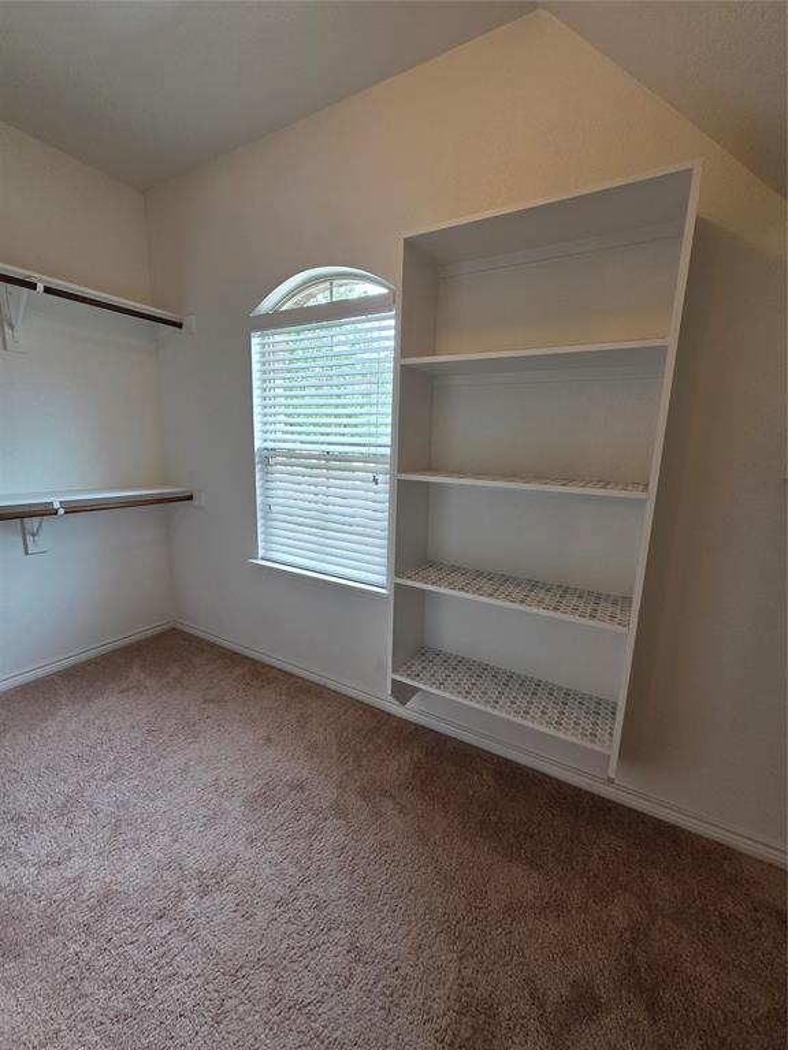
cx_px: 394
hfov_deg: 89.9
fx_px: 395
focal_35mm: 13
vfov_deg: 106.2
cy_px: 525
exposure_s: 1/120
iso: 64
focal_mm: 2.2
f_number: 1.9
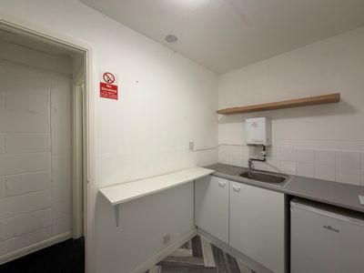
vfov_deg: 85.7
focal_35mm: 14
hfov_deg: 102.1
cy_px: 136
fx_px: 147
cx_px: 182
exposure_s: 1/100
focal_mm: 2.22
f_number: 2.2
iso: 250
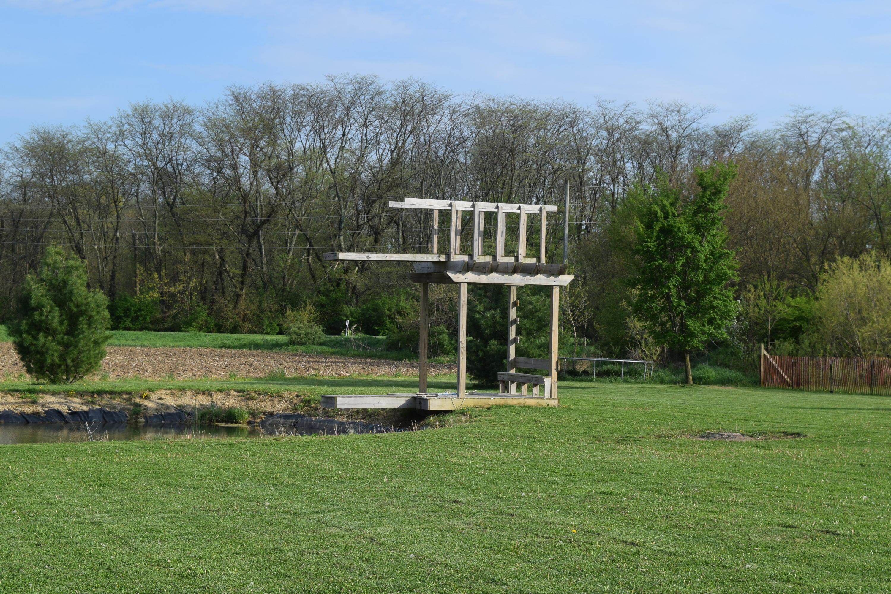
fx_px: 1671
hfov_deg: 29.9
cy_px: 297
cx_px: 446
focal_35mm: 68
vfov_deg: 20.2
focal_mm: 45
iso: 200
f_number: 10
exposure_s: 1/400
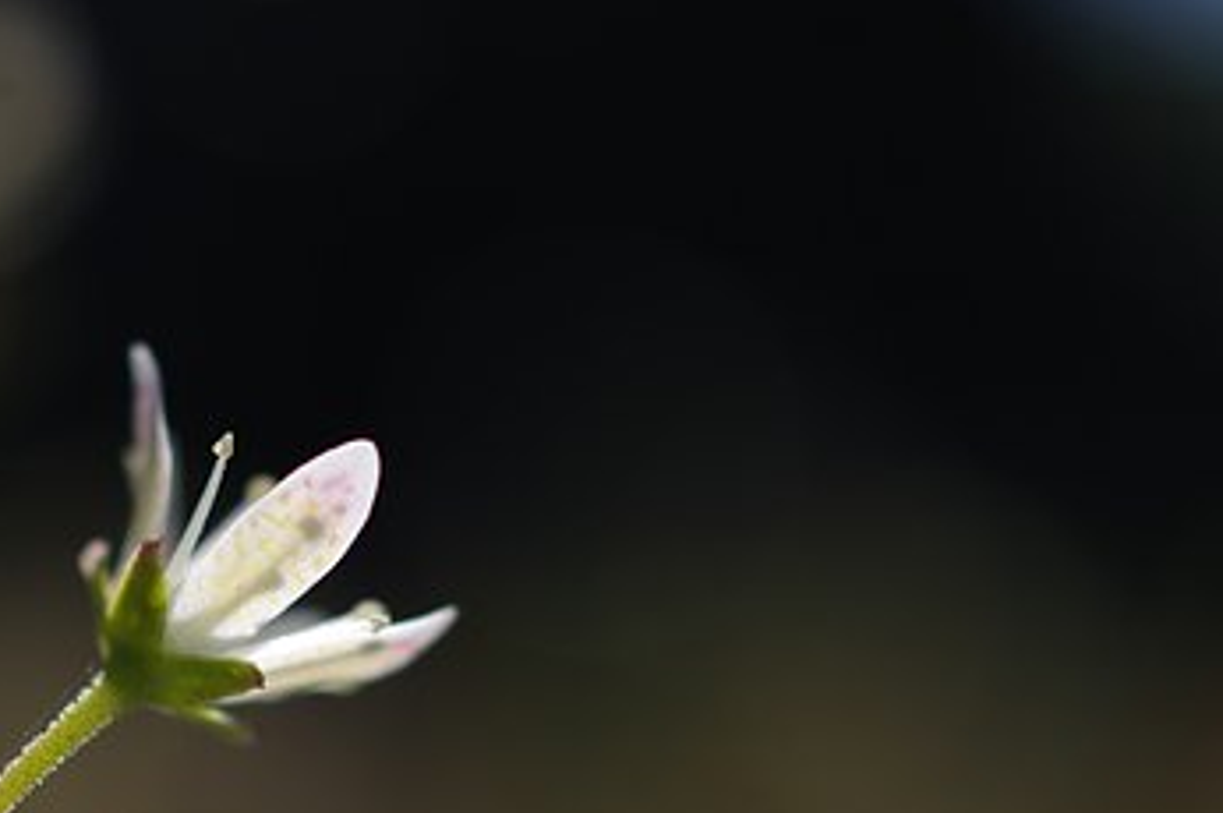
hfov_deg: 25.9
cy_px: 590
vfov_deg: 17.4
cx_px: 375
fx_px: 2638
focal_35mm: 78
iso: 100
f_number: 3.2
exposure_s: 1/2000
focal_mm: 35
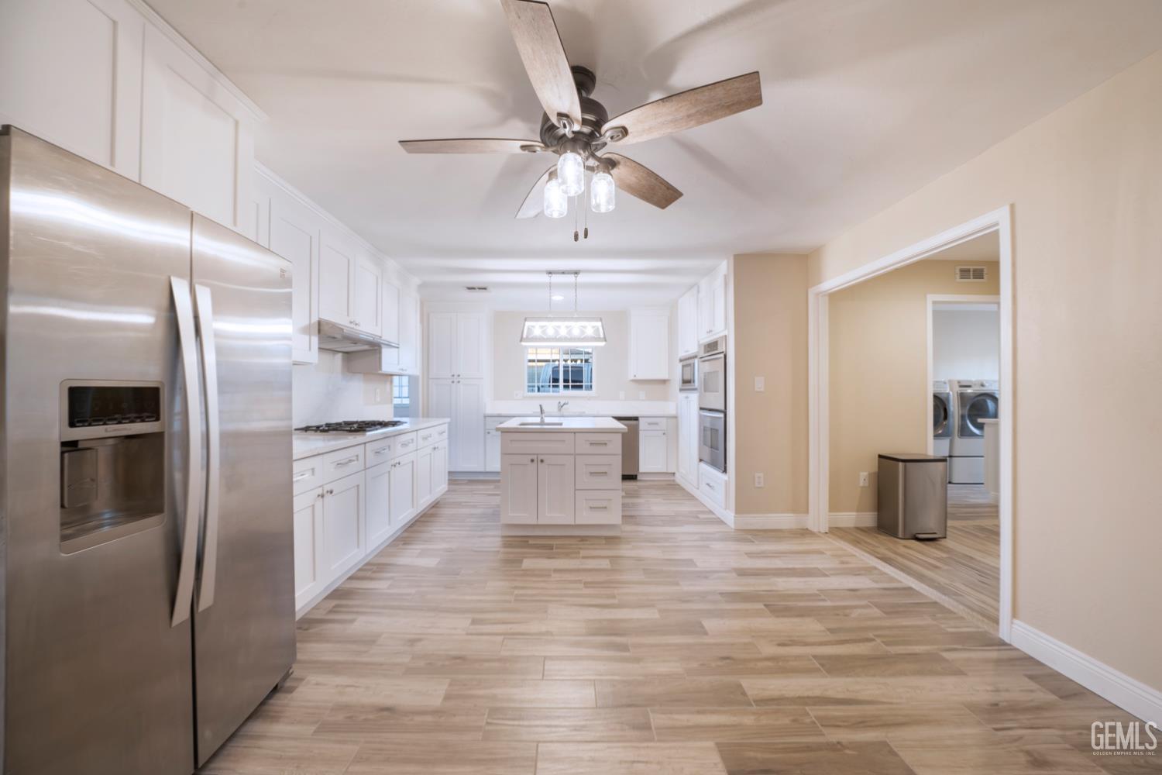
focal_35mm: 12
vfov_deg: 90.0
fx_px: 387
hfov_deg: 112.6
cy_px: 388
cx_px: 581
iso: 250
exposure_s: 1/250
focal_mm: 12
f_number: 9
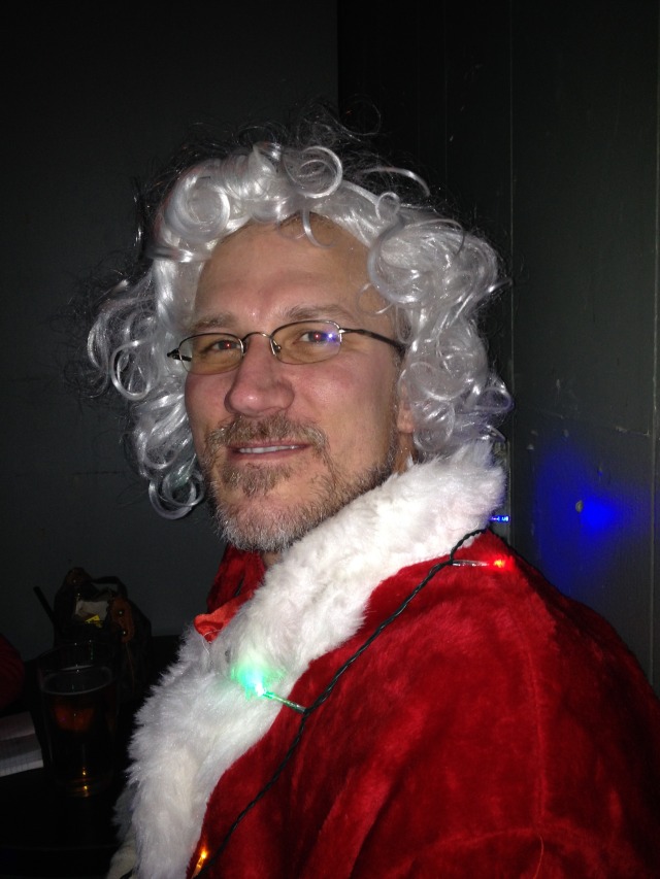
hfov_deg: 40.7
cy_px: 440
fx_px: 890
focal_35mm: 35
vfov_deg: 52.6
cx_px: 330
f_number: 2.4
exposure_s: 1/16
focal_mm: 4.28
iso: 80
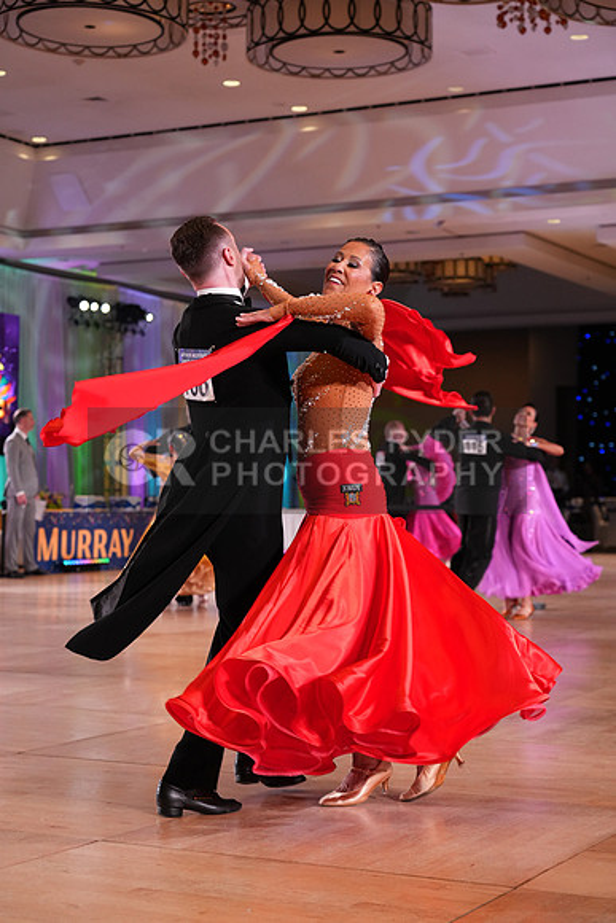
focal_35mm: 61
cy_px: 462
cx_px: 308
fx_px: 1565
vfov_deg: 32.9
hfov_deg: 22.3
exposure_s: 1/400
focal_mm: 61
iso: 2000
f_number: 4
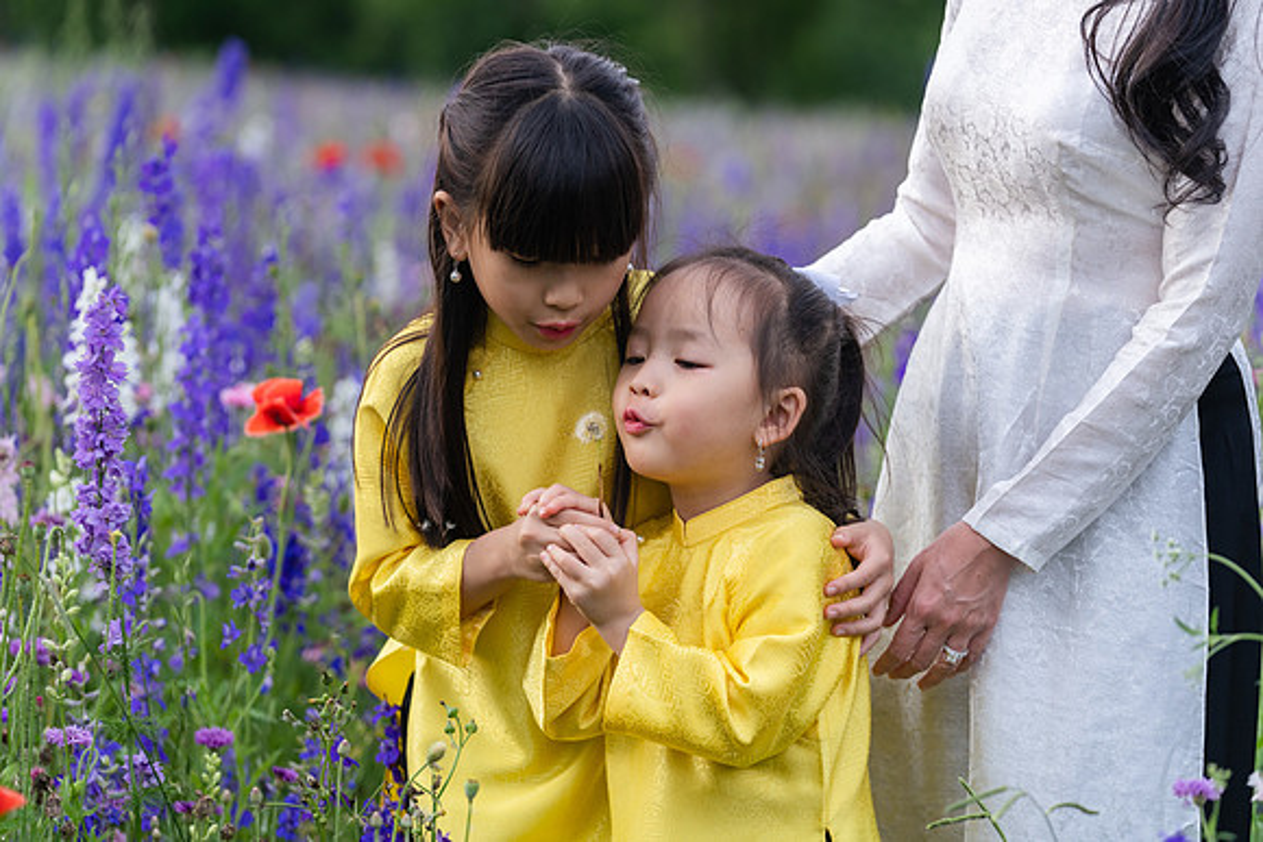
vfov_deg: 10.0
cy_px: 421
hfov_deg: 15.0
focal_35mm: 137
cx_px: 632
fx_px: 4807
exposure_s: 1/400
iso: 320
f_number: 4
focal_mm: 137
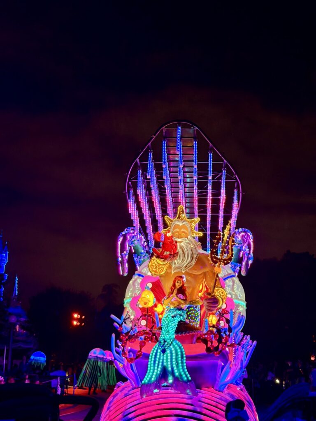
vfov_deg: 39.7
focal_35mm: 48
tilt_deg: +16.3
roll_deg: -0.4
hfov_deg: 30.3
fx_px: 584
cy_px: 210
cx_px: 158
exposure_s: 1/35
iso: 400
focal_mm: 6.76
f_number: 1.78
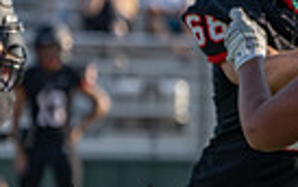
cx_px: 557
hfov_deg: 2.1
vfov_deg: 1.4
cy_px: 234
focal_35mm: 975
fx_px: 7928
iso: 400
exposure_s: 1/1250
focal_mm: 226
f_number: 5.6
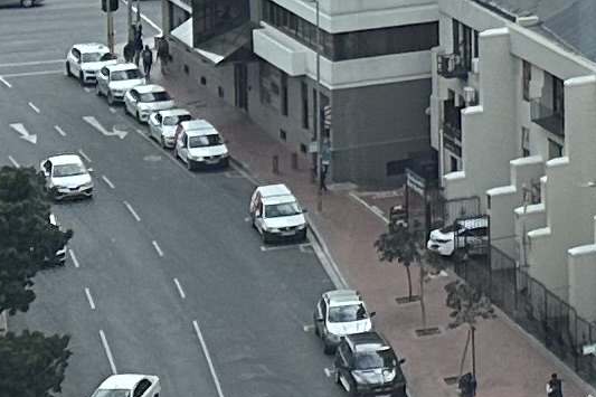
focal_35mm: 189
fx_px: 3128
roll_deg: -0.4
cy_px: -457
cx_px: 1762
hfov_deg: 8.9
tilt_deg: -2.8
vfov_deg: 7.0
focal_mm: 6.86
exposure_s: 1/1664
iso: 80
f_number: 1.78
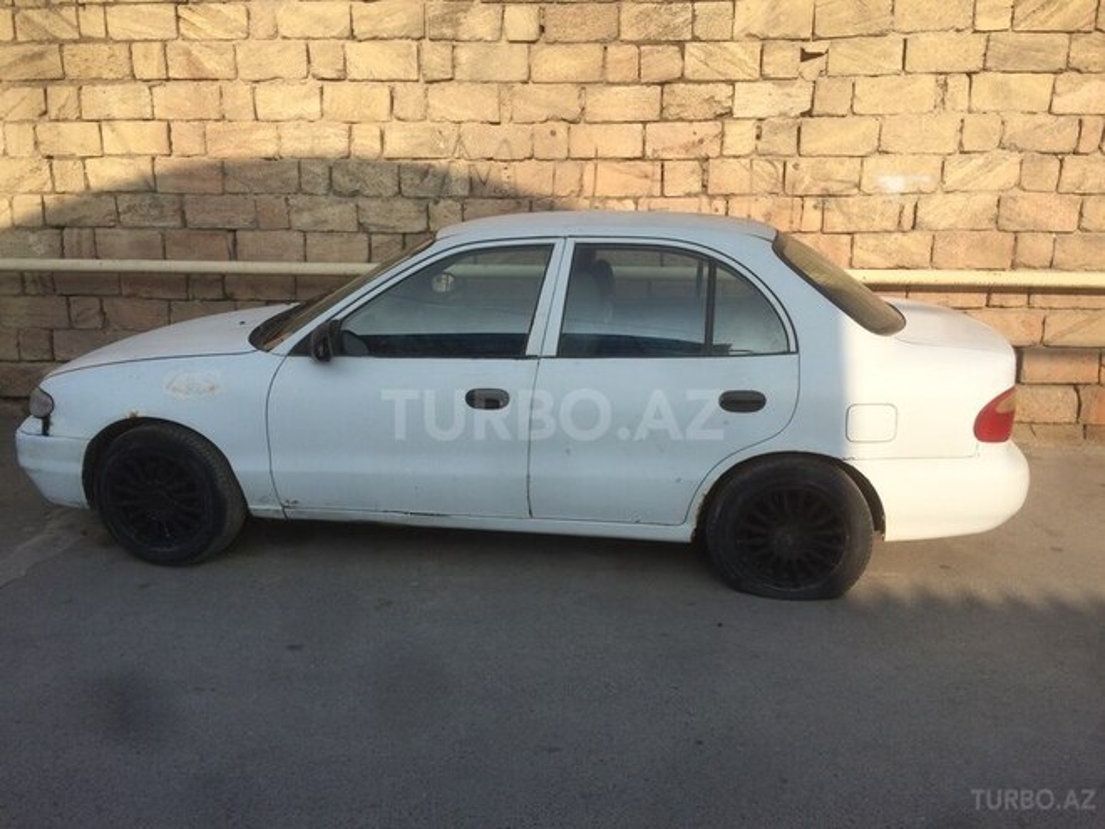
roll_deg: +0.5
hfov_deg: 61.7
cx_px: 552
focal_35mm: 29
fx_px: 926
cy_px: 414
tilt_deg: -13.8
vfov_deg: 48.2
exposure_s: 1/1580
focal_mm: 4.15
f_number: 2.2
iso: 32
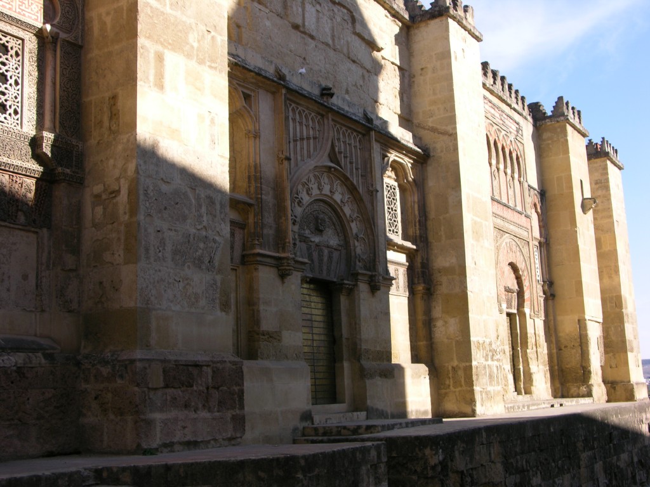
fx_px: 864
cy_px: 244
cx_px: 325
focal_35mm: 46
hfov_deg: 41.2
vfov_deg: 31.5
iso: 50
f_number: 5.3
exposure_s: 1/161
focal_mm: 11.6
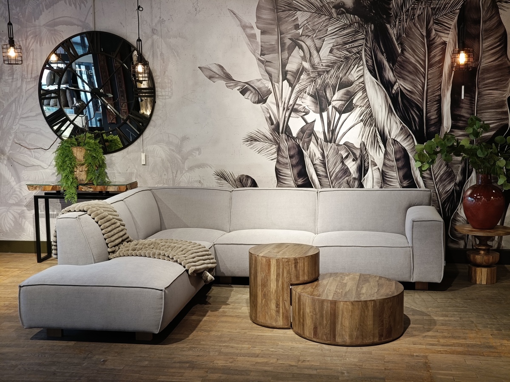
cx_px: 255
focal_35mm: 47
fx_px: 692
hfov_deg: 40.4
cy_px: 191
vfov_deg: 30.9
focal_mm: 7.08
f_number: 2
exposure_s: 1/50
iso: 455
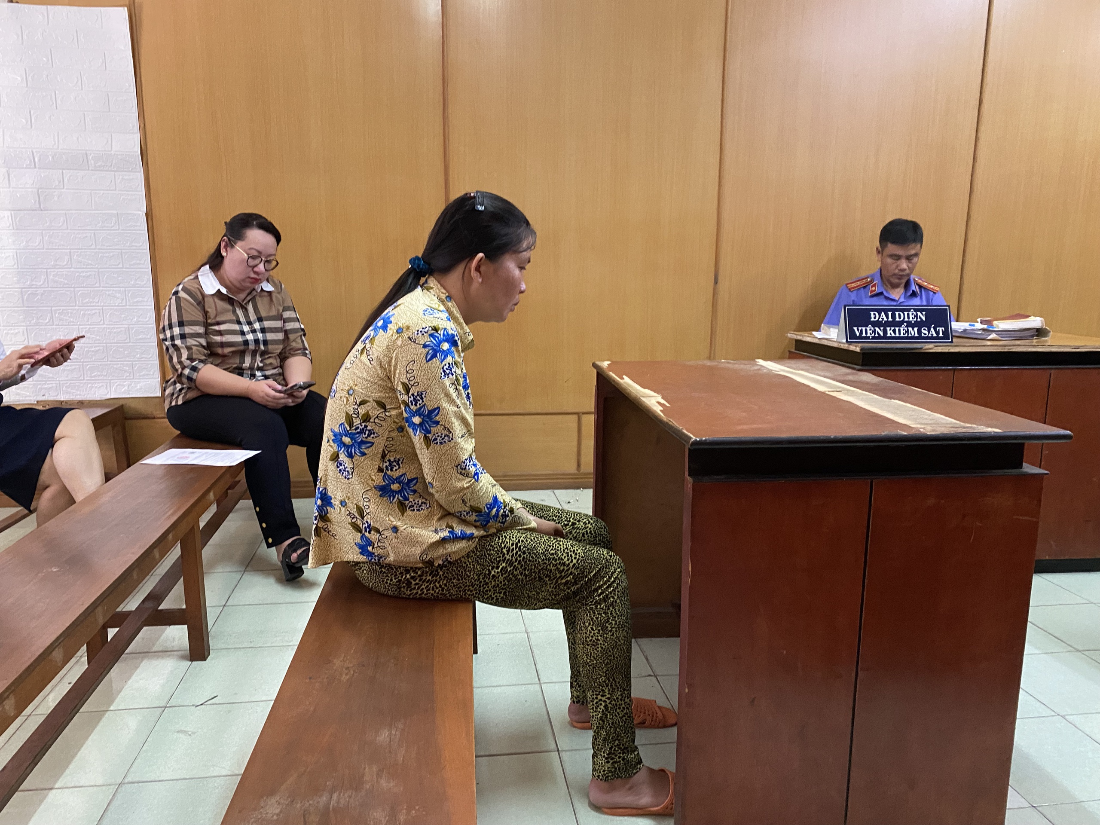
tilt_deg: -11.3
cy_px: 412
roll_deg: -0.4
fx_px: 826
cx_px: 550
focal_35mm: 26
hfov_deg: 67.3
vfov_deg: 53.1
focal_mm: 4.25
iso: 500
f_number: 1.8
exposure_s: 1/33
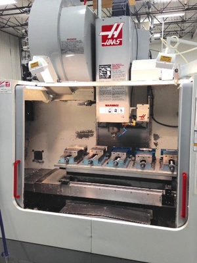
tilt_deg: -9.2
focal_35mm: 33
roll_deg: +0.5
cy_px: 132
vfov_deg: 55.4
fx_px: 250
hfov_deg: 42.9
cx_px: 98
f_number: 2.4
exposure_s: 1/20
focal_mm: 4.12
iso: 50
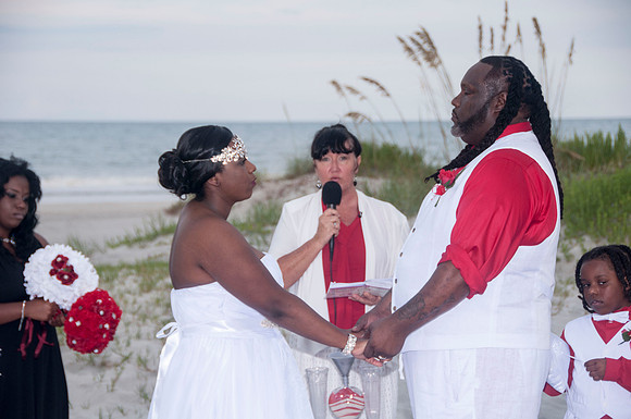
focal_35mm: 112
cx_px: 316
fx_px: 1969
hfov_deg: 18.2
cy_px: 210
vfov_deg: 12.1
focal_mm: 75
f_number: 5.6
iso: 200
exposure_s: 1/125
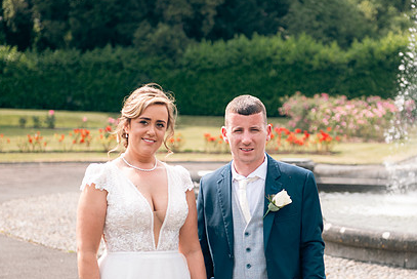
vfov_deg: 14.6
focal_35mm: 94
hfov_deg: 21.6
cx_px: 275
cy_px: 178
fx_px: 1090
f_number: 3.5
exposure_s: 1/400
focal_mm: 66
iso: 64
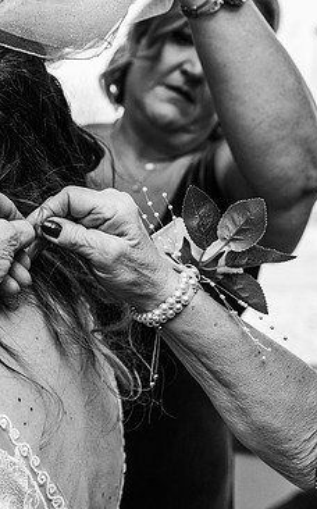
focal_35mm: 55
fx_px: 762
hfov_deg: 22.6
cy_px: 266
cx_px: 3
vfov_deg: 36.9
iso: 1250
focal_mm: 34
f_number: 4.5
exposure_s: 1/200
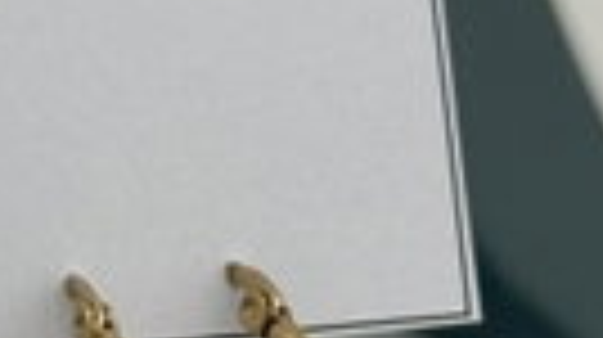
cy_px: 97
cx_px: -279
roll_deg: +4.7
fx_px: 3322
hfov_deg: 10.1
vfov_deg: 5.8
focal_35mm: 208
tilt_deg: -1.2
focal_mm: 6.76
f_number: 1.78
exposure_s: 1/503
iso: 64
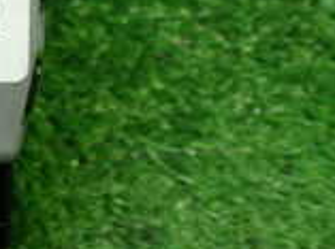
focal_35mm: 115
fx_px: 1110
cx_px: -169
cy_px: -162
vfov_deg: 12.0
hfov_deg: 15.8
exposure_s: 1/60
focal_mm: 5.4
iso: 200
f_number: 2.3
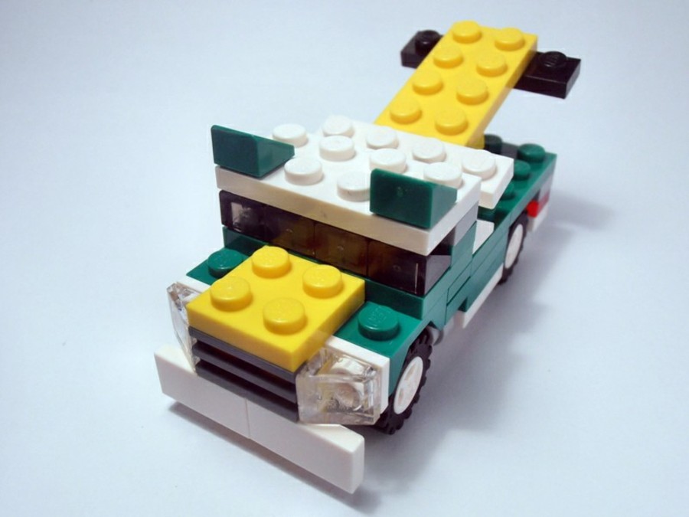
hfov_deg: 50.1
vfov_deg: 38.7
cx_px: 344
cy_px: 258
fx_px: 736
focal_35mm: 37
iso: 80
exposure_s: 1/80
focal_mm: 6.61
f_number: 3.9
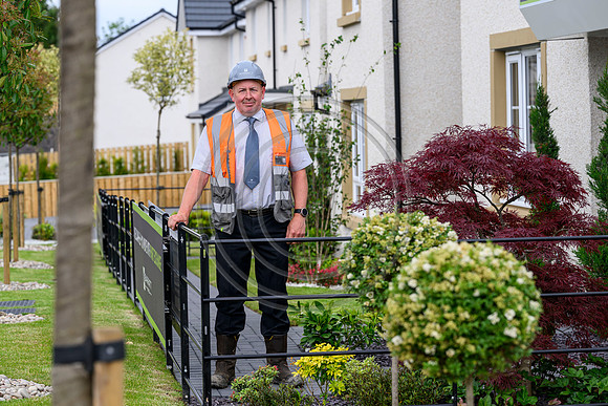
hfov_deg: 20.4
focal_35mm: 100
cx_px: 304
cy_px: 203
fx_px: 1686
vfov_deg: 13.7
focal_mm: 97
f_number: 4.5
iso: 200
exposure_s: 1/400
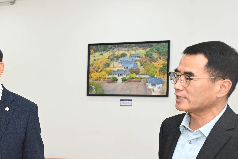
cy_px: 107
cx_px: -26
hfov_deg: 26.1
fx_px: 471
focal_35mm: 71
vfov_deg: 19.1
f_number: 4
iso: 640
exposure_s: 1/200
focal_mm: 27.5
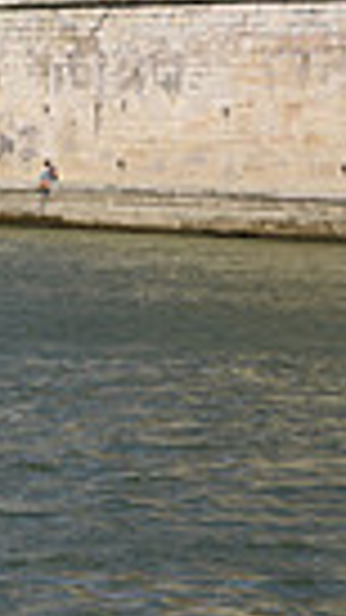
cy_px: -218
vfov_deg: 9.2
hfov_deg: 4.9
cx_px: -791
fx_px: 3770
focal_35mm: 231
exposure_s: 1/200
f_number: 9
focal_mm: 52
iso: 64
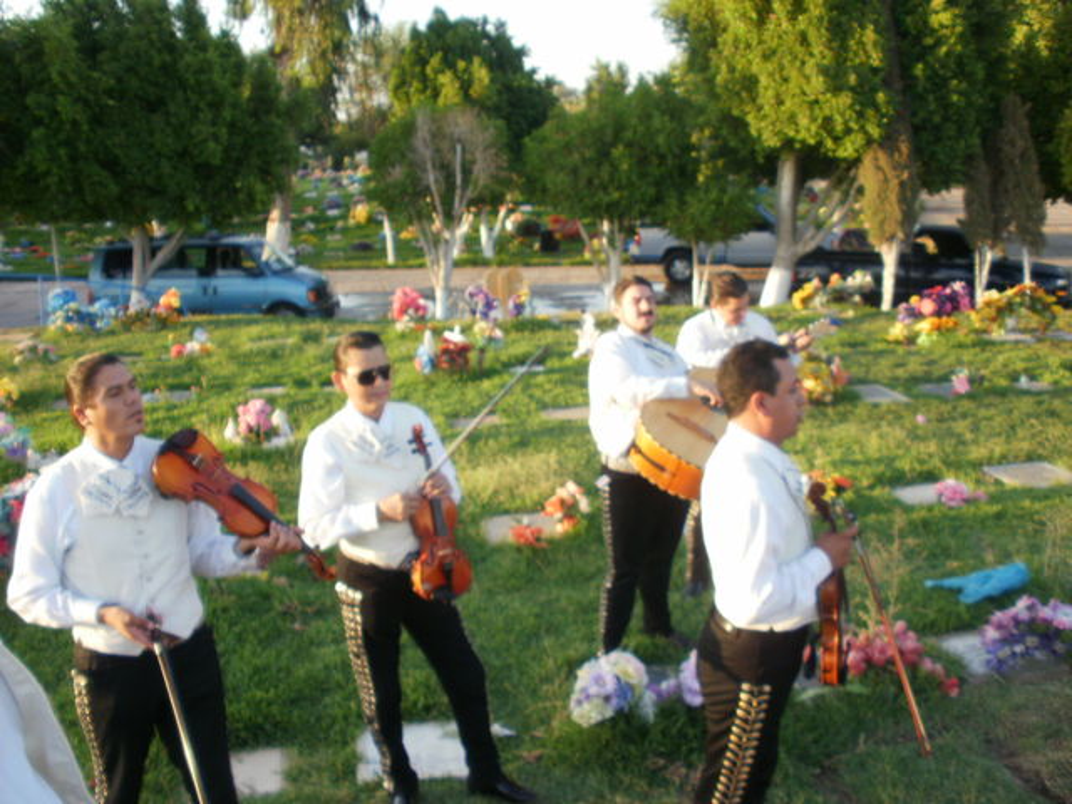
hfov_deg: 51.4
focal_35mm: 36
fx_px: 1115
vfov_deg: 39.7
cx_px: 536
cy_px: 402
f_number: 3.5
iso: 100
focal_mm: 6.3
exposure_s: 1/100
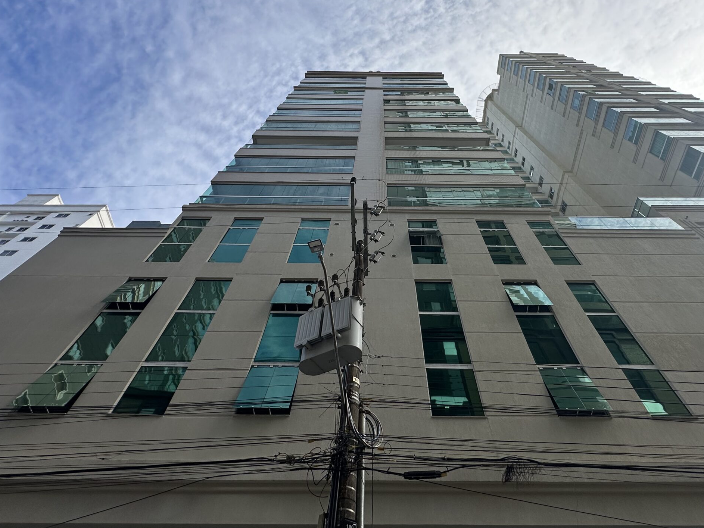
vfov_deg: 67.0
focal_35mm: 19
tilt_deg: +63.8
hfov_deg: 84.5
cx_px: 380
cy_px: 181
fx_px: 386
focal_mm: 2.22
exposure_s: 1/1125
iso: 40
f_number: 2.2
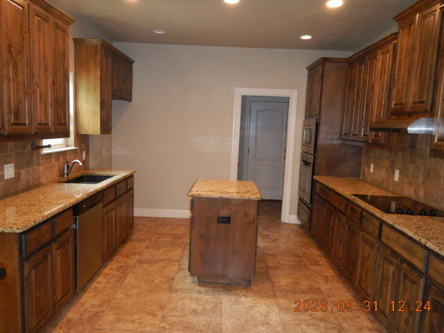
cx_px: 221
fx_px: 346
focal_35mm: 27
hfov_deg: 65.3
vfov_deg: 51.3
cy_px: 169
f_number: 2.8
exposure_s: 1/30
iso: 250
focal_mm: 4.7
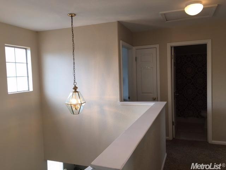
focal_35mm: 29
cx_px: 113
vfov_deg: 48.2
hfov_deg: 61.7
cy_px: 85
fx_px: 189
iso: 32
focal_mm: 4.15
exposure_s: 1/40
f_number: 2.2
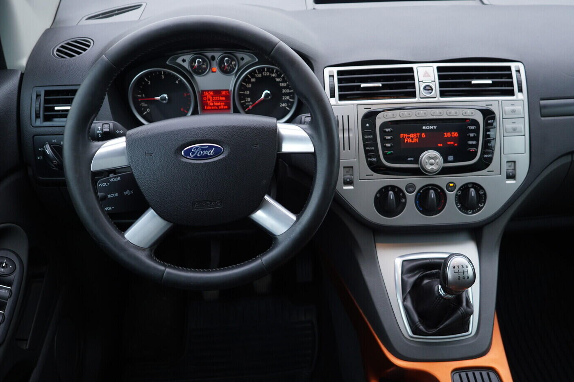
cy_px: 192
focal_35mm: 37
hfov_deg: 51.9
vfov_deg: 35.9
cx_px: 291
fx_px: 590
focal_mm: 24
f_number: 2.8
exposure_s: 1/40
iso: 160
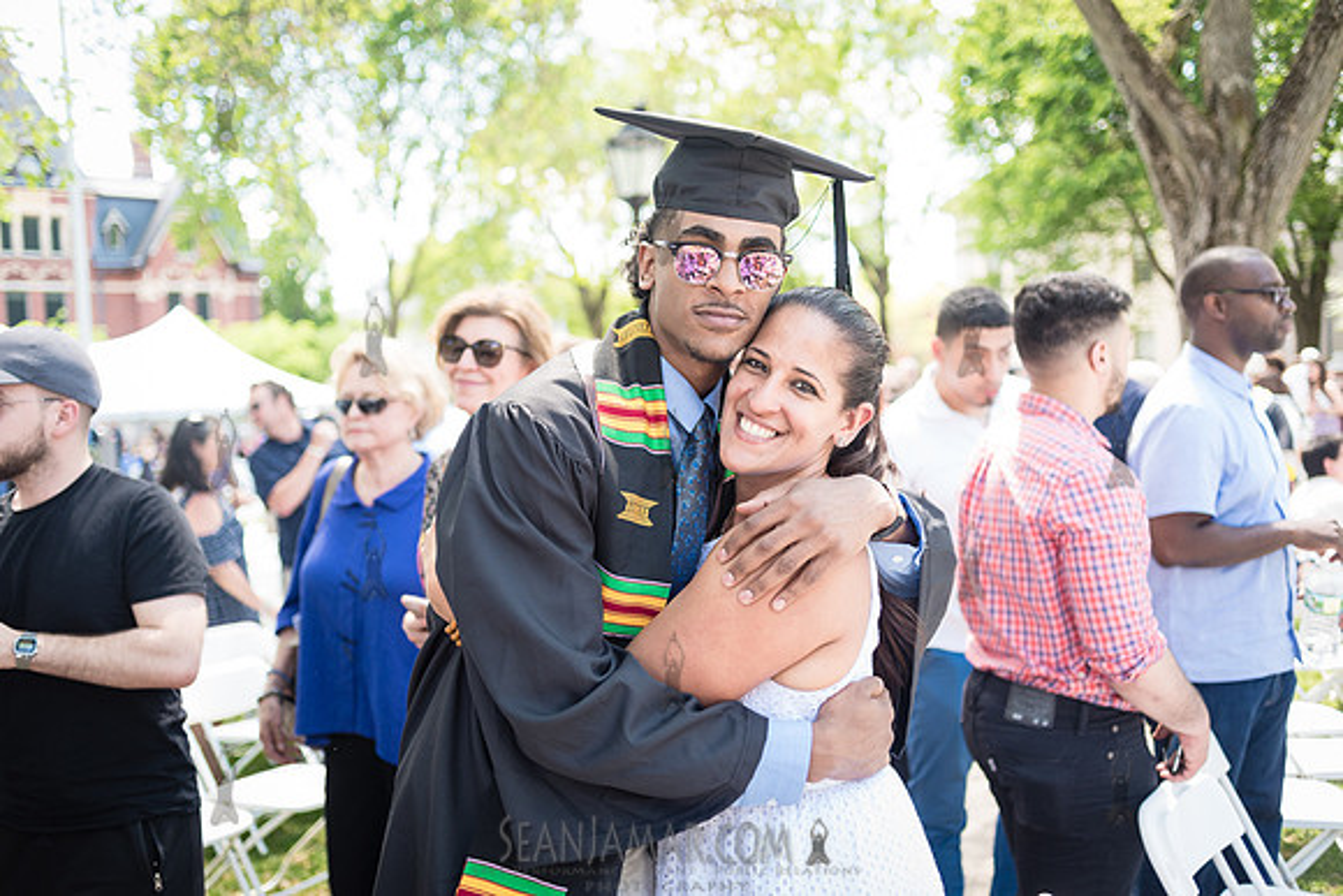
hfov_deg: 54.4
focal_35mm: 35
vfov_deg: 37.9
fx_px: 1306
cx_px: 672
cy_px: 448
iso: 500
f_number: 2.8
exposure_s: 1/640
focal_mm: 35
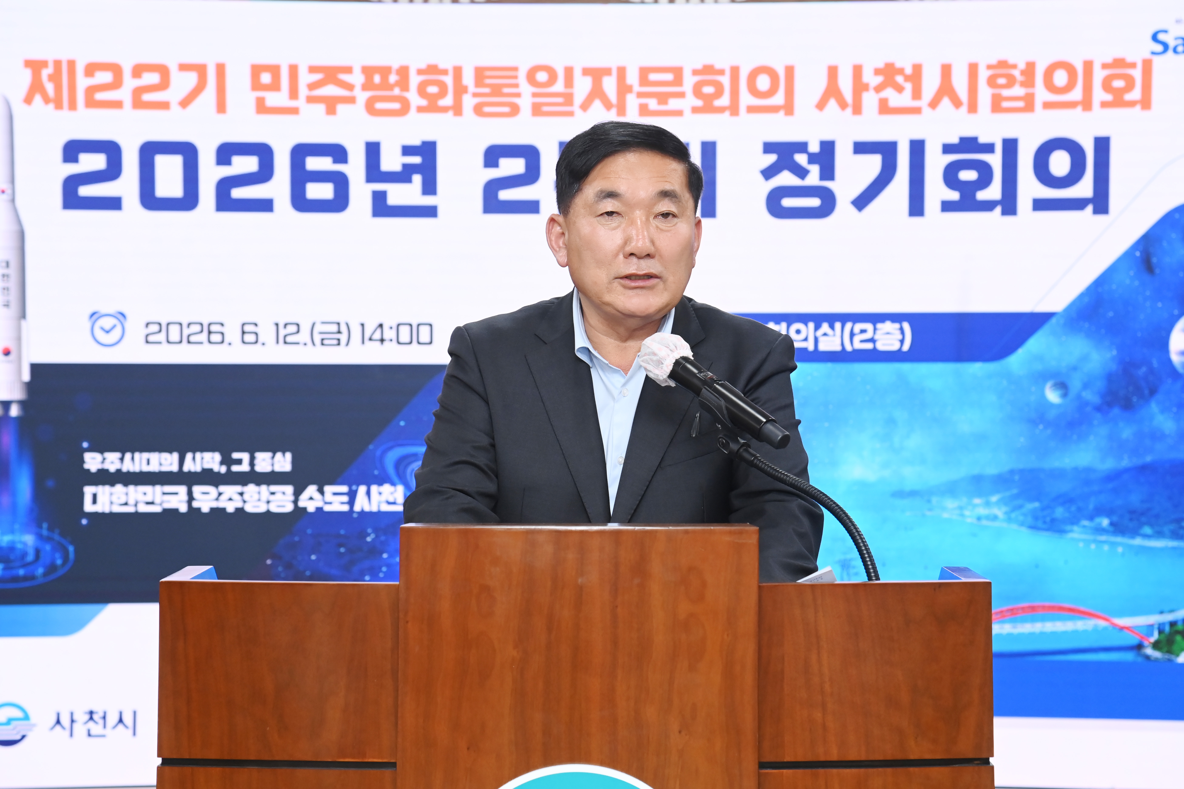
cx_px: 592
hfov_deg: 24.8
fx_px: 2697
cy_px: 394
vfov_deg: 16.7
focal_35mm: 82
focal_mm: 82
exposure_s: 1/250
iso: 2500
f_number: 6.3
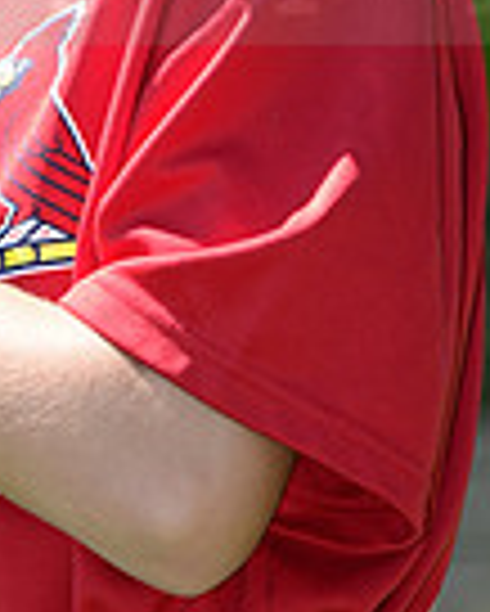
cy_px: -94
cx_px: -34
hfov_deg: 2.2
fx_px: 12639
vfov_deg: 2.8
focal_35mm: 698
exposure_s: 1/160
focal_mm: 175
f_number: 10
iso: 200
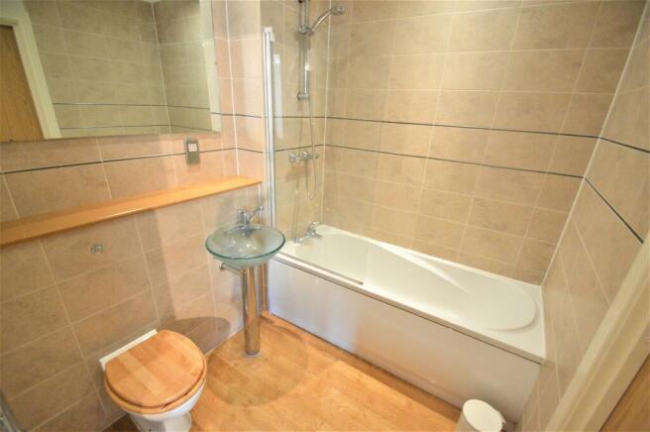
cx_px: 325
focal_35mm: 15
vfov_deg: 77.2
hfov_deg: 100.4
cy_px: 216
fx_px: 271
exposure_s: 1/60
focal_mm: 10
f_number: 3.5
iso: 3200
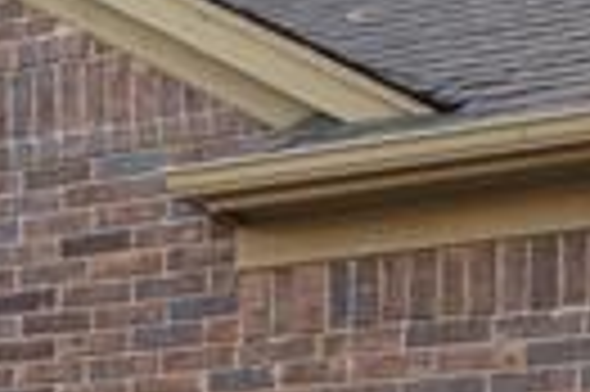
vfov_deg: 9.8
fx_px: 2177
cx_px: -554
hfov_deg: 13.4
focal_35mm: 133
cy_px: 683
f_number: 9
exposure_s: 1/60
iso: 400
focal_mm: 17
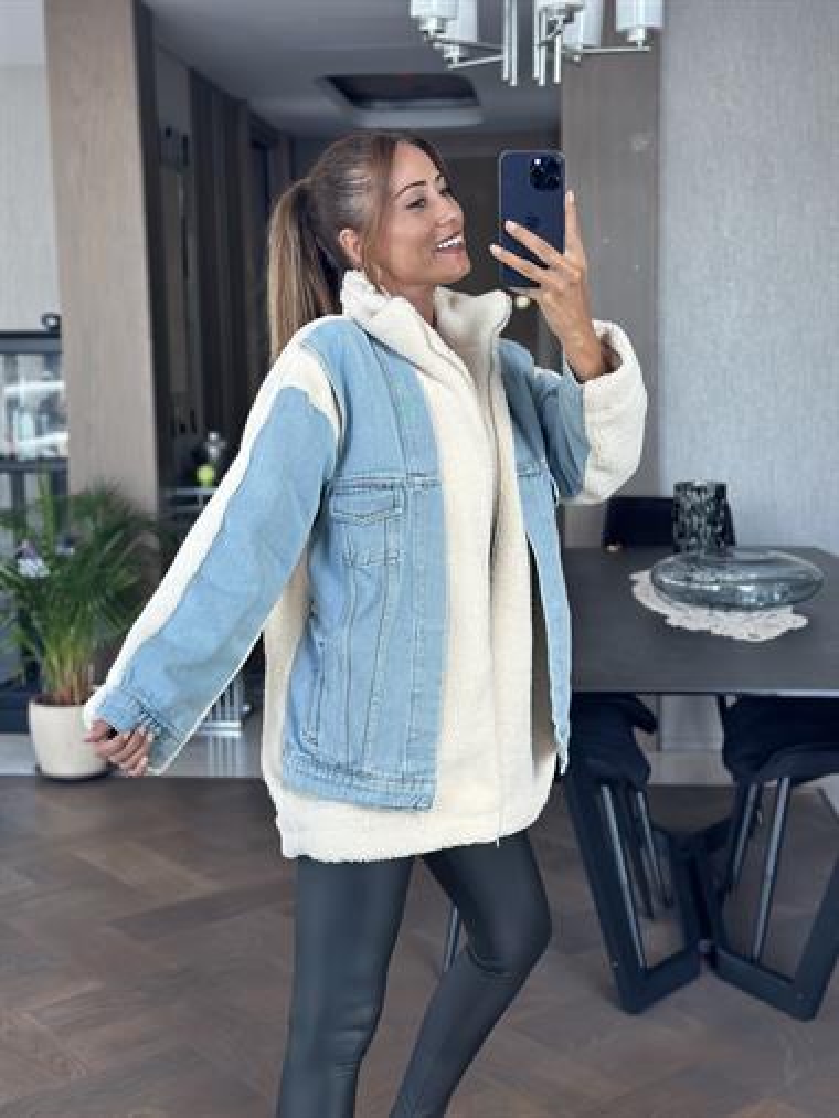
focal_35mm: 48
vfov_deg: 39.6
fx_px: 1550
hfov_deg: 30.3
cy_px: 559
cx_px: 420
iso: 125
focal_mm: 6.86
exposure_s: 1/60
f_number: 1.78
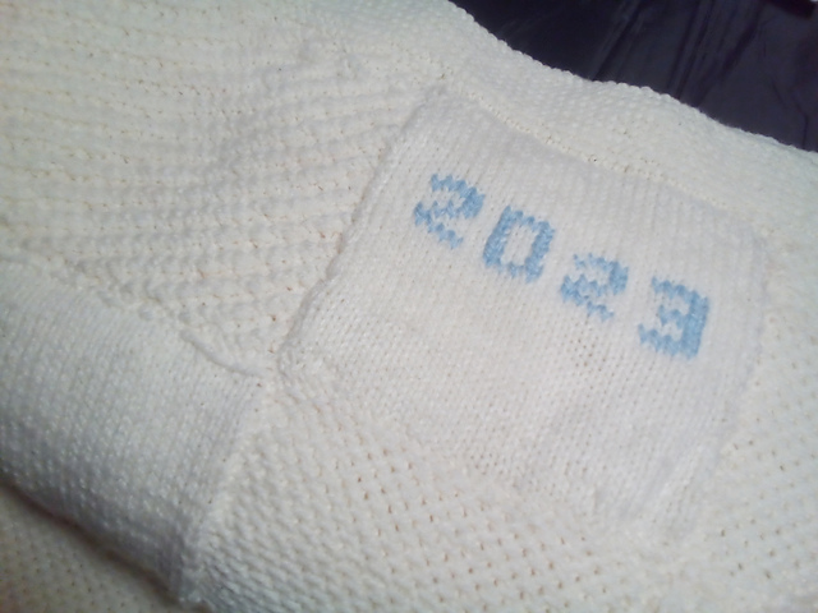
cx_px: 409
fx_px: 591
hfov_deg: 69.4
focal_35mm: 25
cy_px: 306
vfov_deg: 54.9
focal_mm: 2.05
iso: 121
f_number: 2.4
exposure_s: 1/30
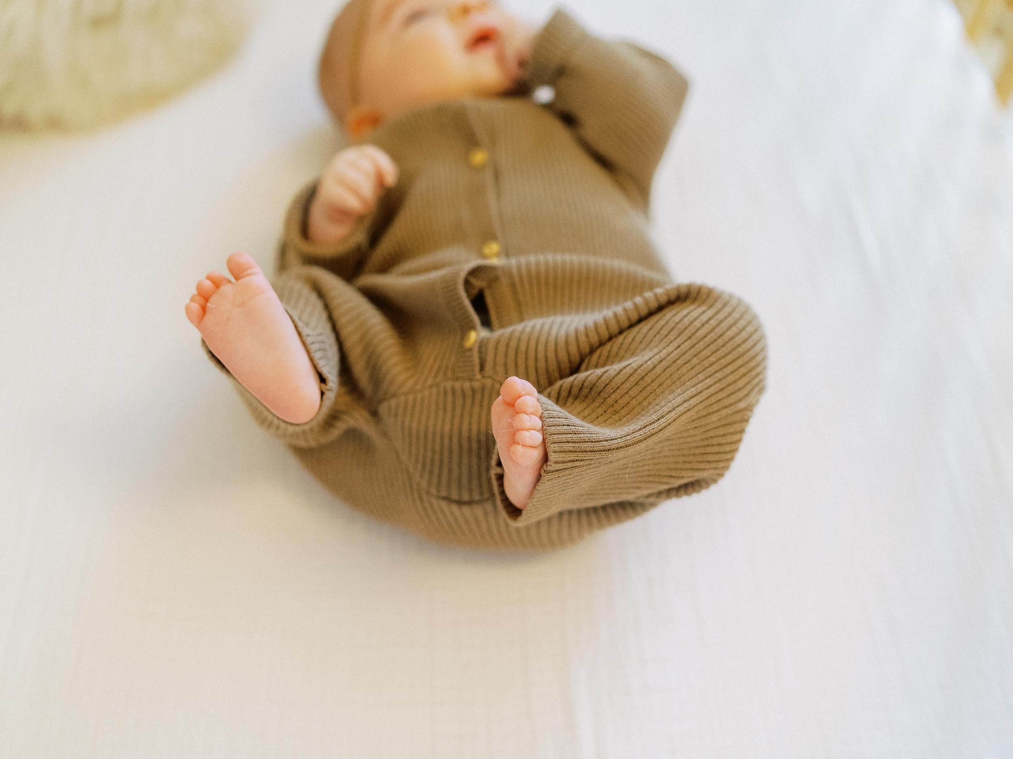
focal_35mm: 38
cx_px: 473
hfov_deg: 49.1
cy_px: 380
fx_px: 1108
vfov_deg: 37.9
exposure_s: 1/250
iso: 2000
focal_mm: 35
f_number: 1.8
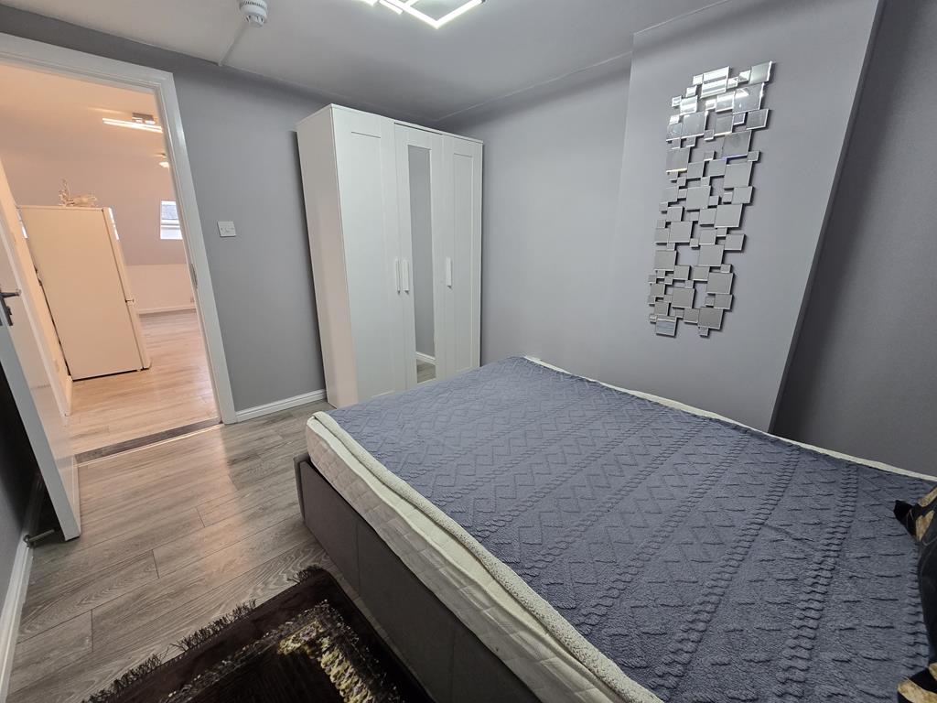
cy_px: 352
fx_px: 352
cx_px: 468
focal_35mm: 13
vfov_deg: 89.9
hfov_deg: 106.2
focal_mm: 2.2
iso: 160
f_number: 2.2
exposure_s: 1/50
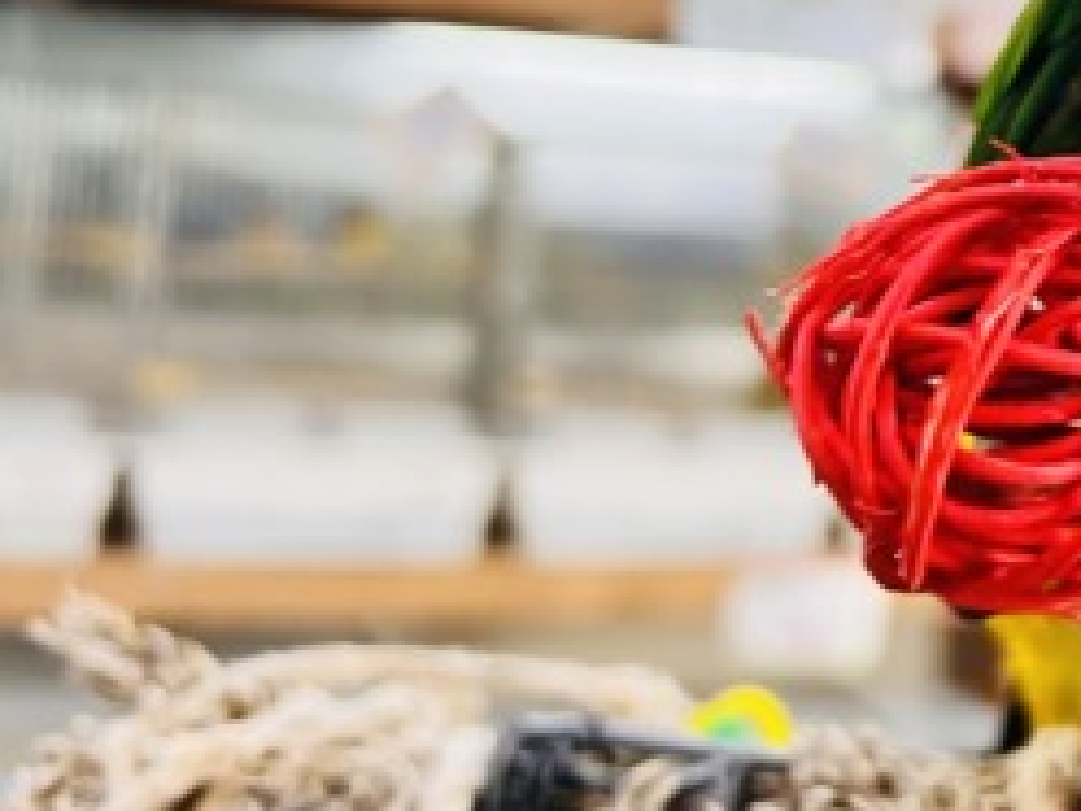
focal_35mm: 67
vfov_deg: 21.8
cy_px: 257
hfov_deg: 25.7
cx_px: 1321
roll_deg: -3.3
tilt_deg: +1.6
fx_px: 2092
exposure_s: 1/50
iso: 80
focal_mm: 5.7
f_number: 1.5
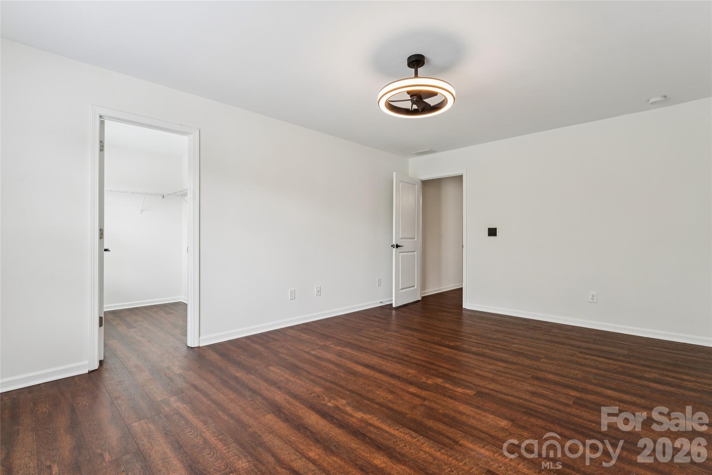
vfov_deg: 71.7
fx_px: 328
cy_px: 238
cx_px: 356
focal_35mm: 17
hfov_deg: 94.6
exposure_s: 1/2
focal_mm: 16.6
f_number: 13
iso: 100
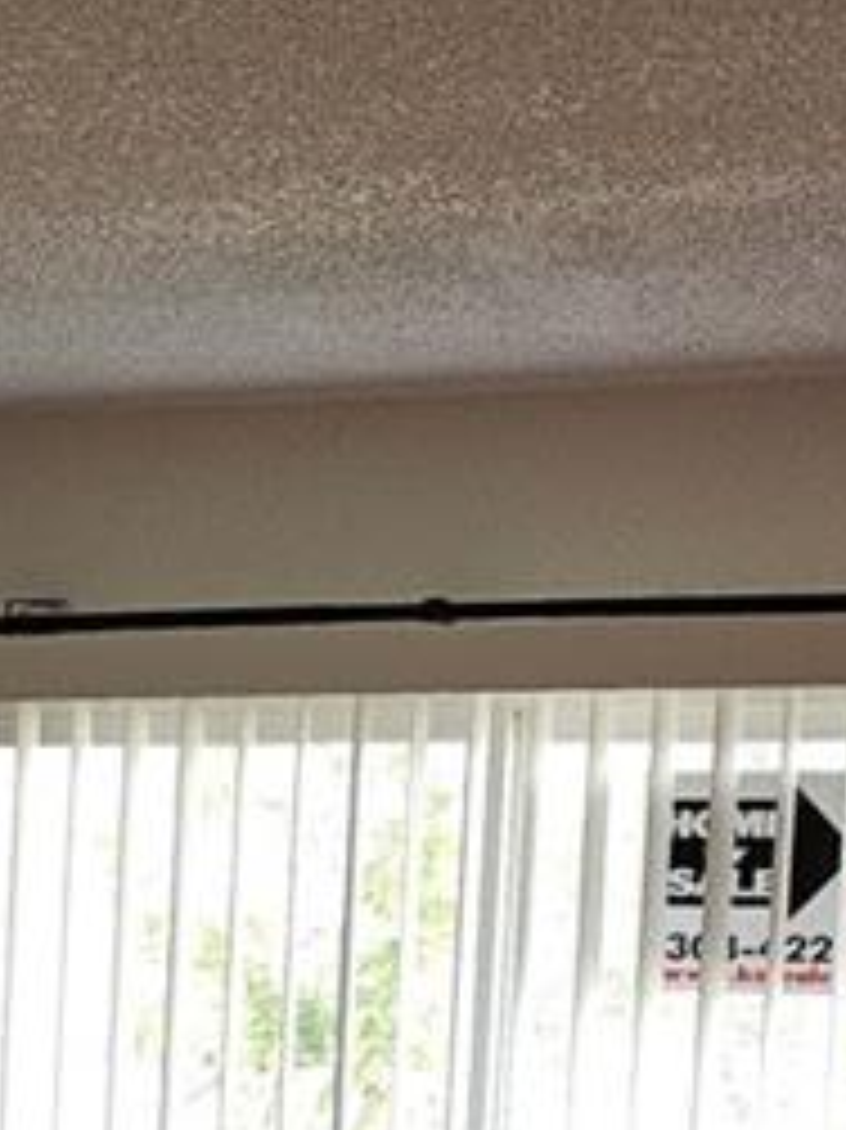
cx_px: -464
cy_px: 1396
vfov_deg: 17.0
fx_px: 3588
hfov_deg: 12.7
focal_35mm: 110
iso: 100
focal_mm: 6.3
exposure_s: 1/40
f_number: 1.7
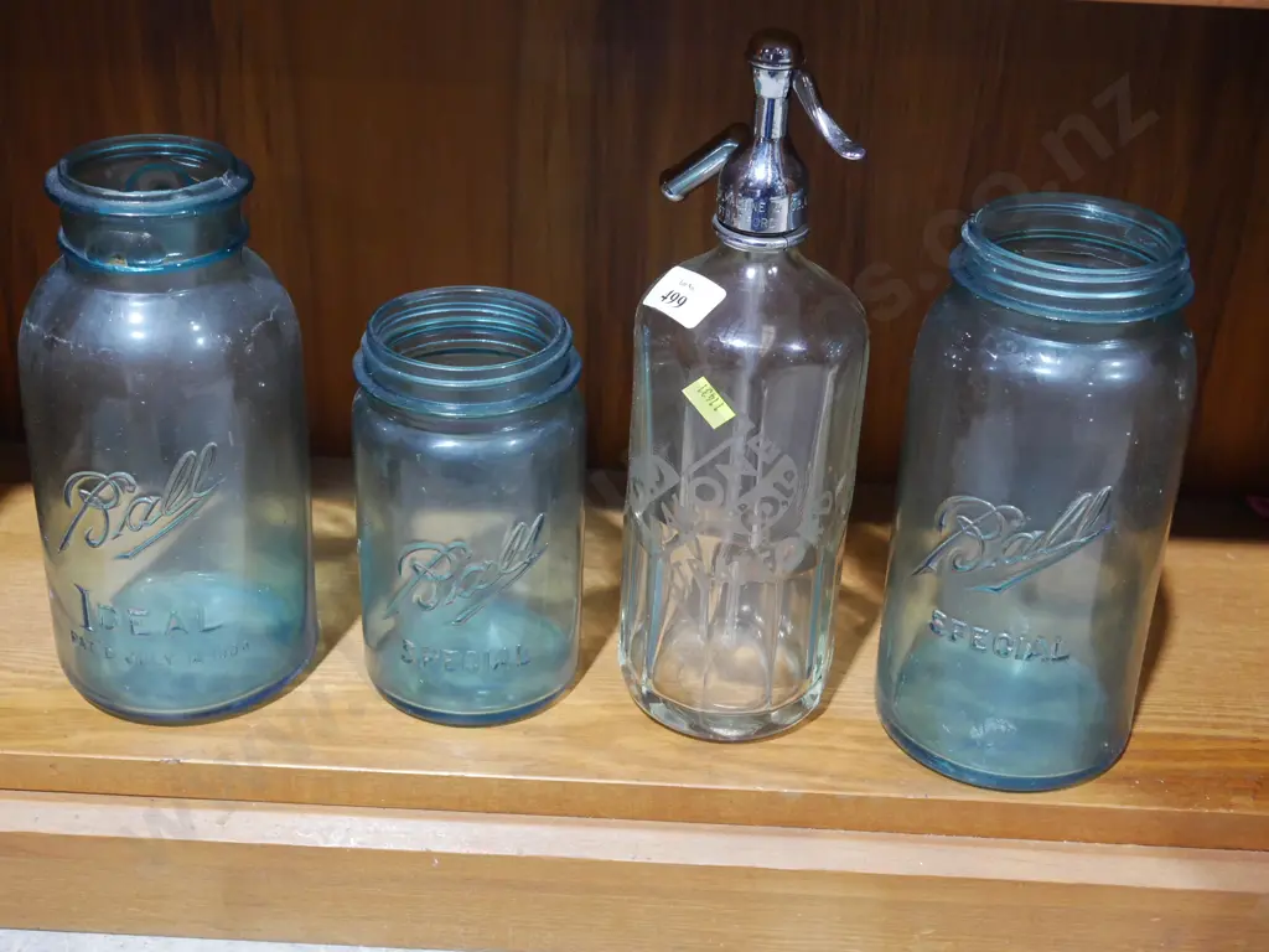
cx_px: 634
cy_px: 476
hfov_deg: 39.7
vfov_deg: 30.3
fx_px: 1760
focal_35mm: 48
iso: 2000
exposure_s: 1/60
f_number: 5.2
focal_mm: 24
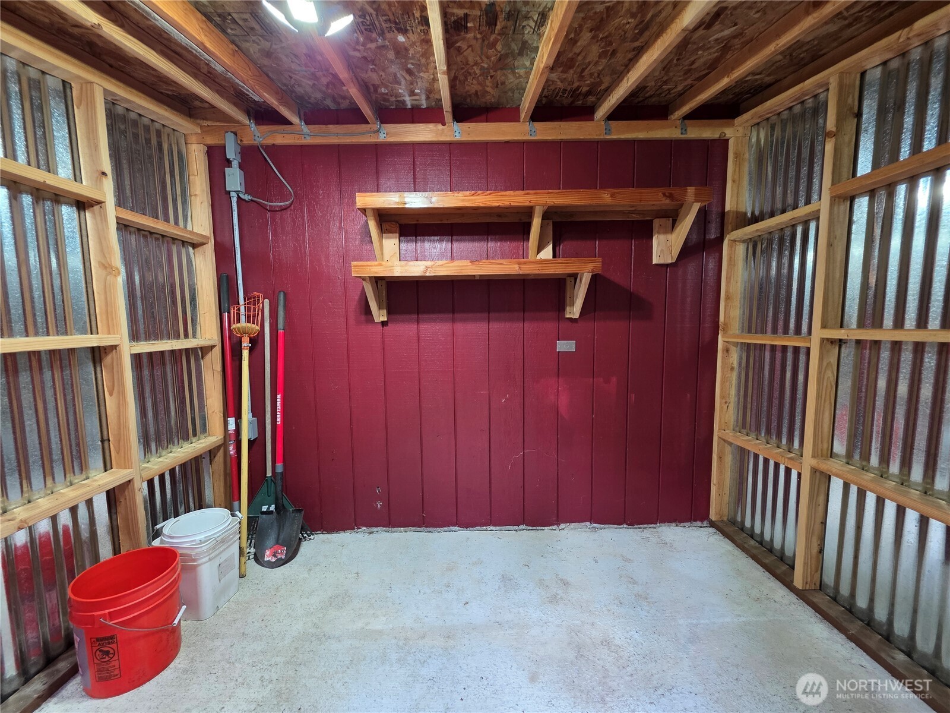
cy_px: 356
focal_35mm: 13
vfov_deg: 89.9
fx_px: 357
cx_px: 475
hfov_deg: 106.2
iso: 160
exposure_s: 1/60
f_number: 1.9
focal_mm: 2.2
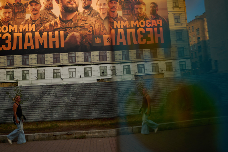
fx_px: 291
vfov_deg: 29.2
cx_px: 104
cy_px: 64
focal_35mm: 46
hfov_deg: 42.7
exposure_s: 1/4000
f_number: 1.4
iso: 100
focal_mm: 35
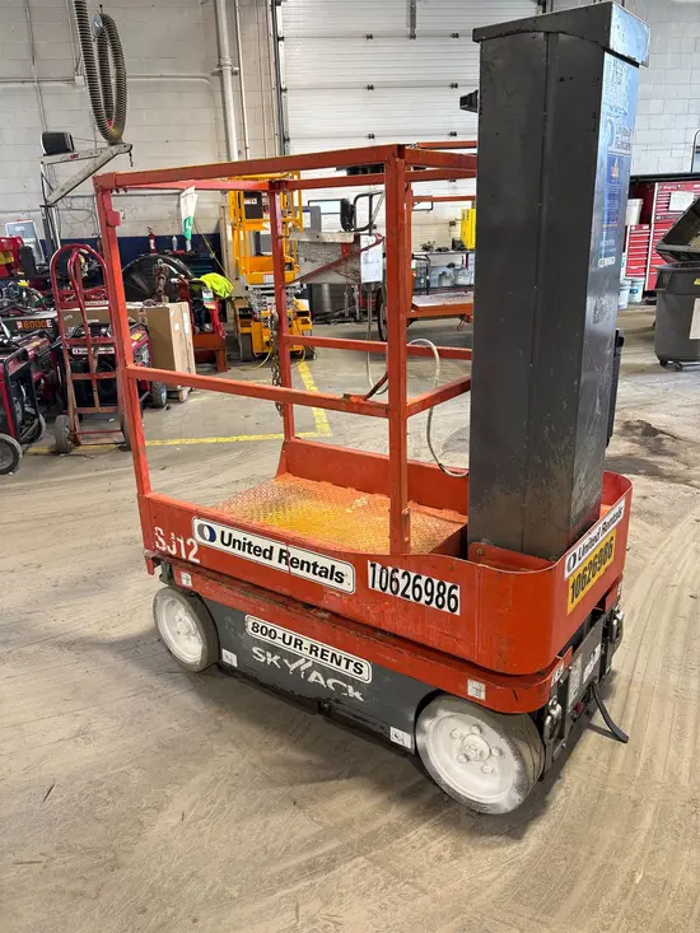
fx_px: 701
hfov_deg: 53.1
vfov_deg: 67.3
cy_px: 466
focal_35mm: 26
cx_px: 350
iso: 100
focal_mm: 5.96
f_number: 1.6
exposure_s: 1/60
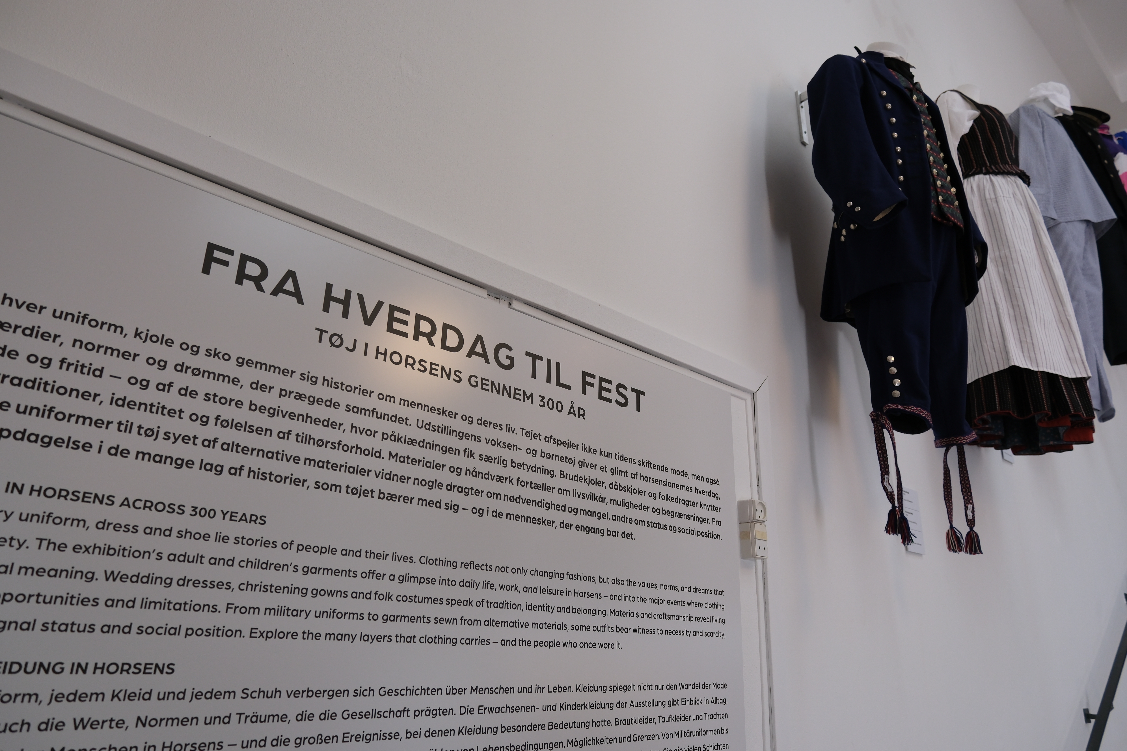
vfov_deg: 53.1
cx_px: 564
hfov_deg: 73.7
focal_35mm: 24
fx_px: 751
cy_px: 376
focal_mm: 16
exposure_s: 1/100
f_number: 2.8
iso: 320
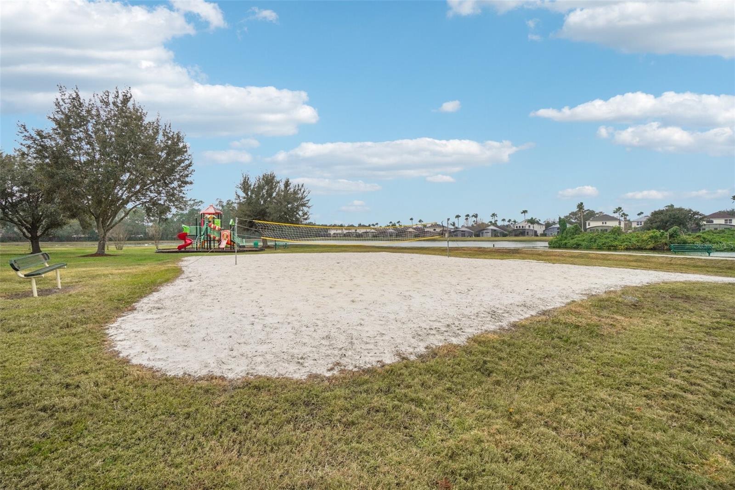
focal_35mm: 15
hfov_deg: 100.4
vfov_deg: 77.3
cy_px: 245
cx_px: 368
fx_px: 306
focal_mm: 10
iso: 400
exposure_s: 1/400
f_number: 8
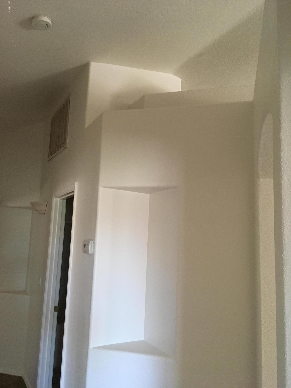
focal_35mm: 29
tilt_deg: +7.8
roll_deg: -0.9
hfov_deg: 48.2
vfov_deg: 61.7
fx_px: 325
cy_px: 194
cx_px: 146
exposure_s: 1/30
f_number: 2.2
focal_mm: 4.15
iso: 160
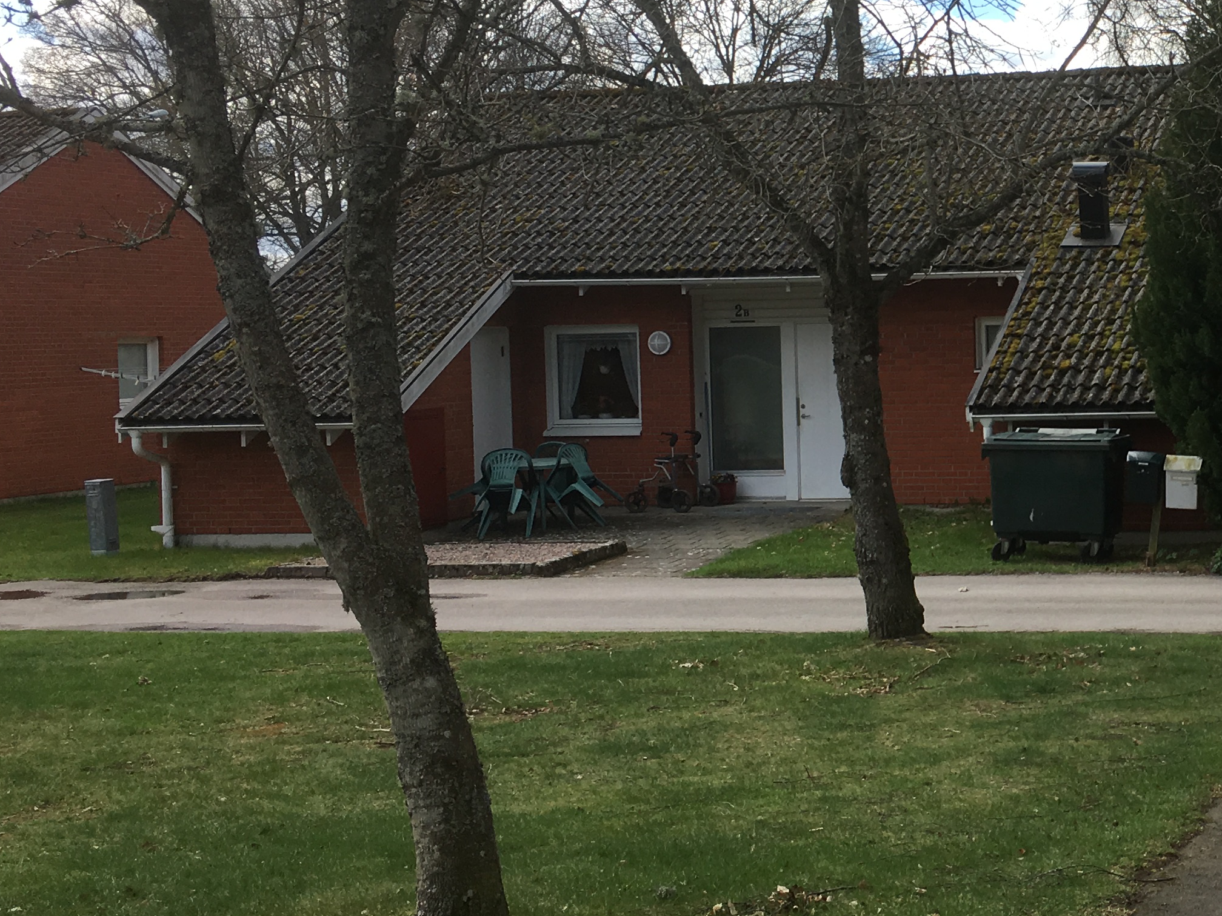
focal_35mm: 58
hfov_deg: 31.3
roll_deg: +2.1
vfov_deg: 25.2
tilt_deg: -0.6
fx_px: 2047
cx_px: 1155
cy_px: 405
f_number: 2.2
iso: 25
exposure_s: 1/725
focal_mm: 4.15
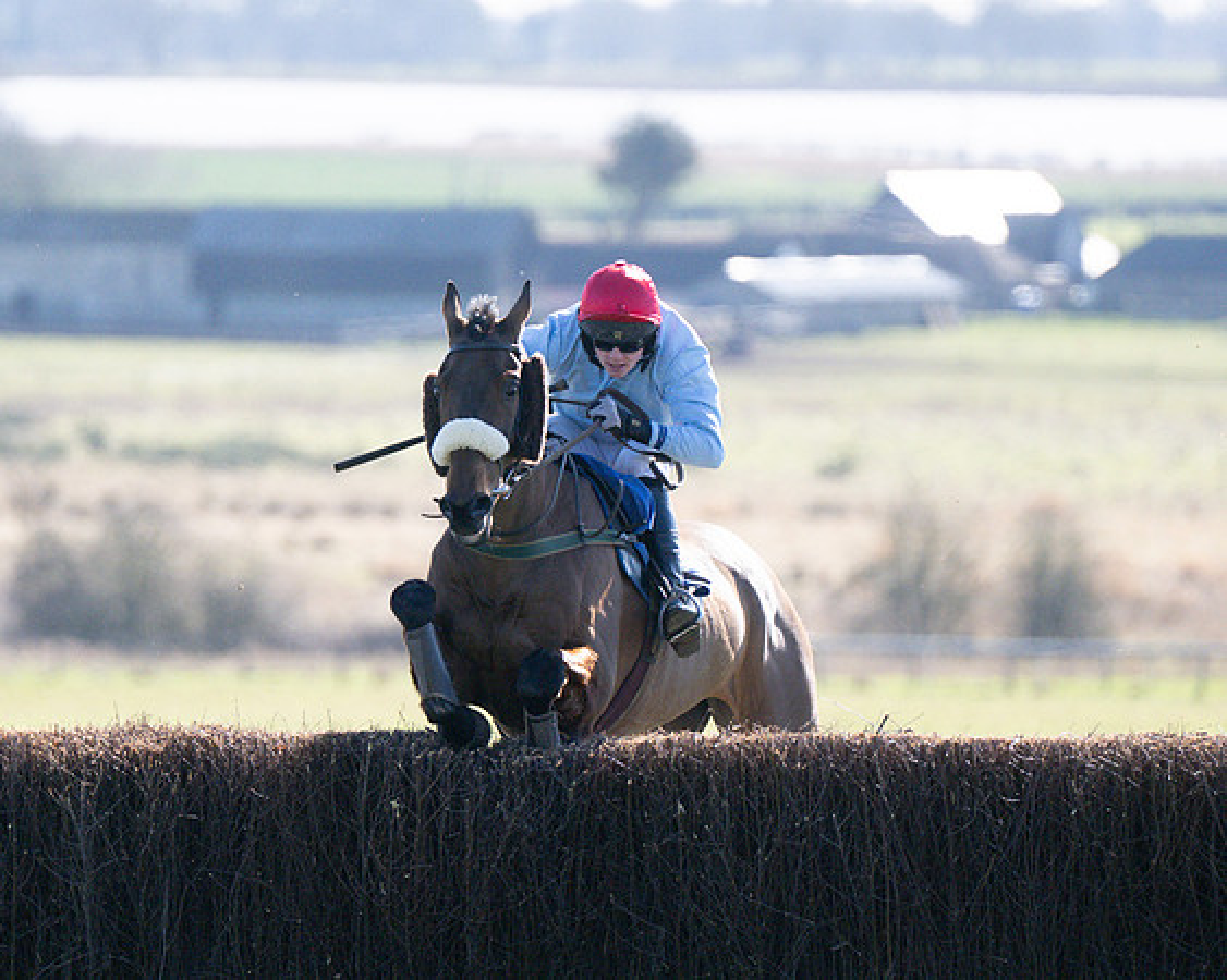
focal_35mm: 437
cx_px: 614
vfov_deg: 3.5
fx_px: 15876
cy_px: 443
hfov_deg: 4.4
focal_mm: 200
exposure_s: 1/6400
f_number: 2.8
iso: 400
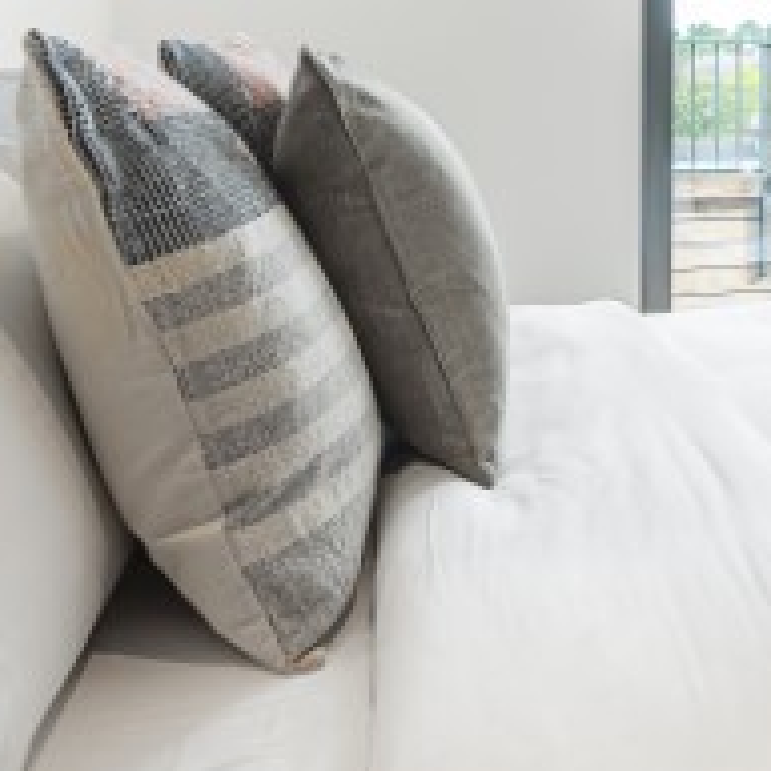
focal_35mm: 51
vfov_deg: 32.2
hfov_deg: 28.9
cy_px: 124
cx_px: 926
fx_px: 1285
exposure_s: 1/15
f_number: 10
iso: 250
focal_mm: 16
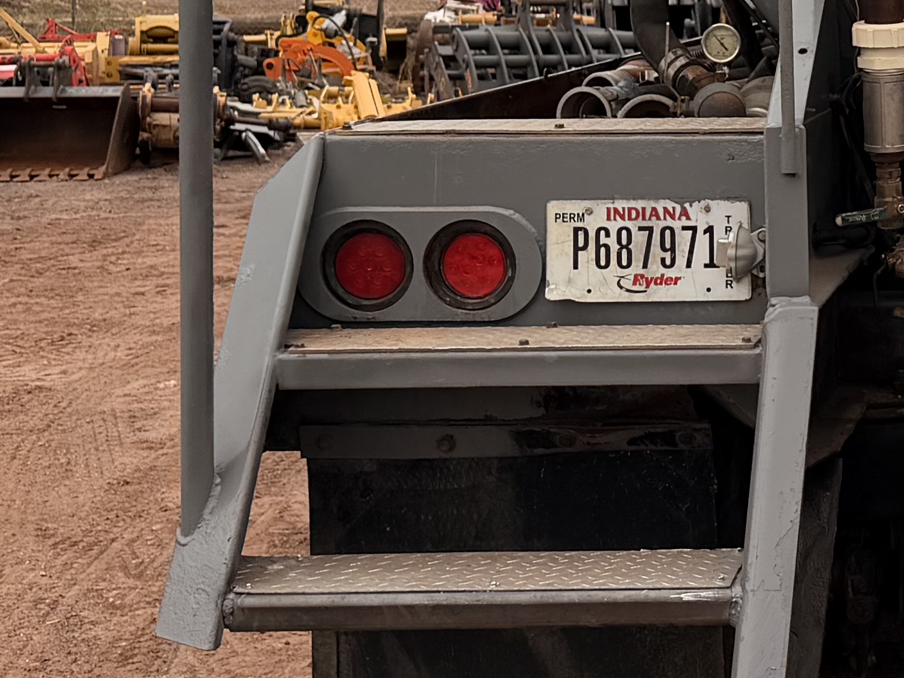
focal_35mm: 96
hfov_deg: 19.2
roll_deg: +1.9
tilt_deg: -1.2
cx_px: 1100
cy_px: 82
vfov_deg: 15.2
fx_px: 2507
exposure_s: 1/765
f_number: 1.78
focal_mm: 6.76
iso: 80
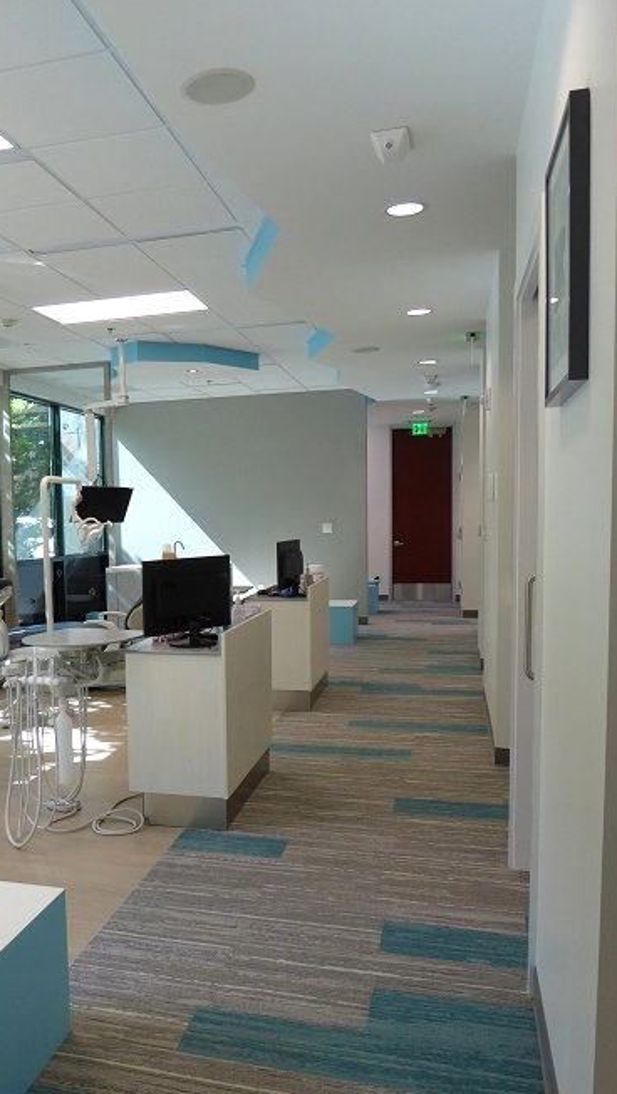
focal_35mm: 30
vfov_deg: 64.2
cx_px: 158
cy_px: 596
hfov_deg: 38.1
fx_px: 871
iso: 200
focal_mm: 4.3
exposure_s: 1/60
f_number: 3.3
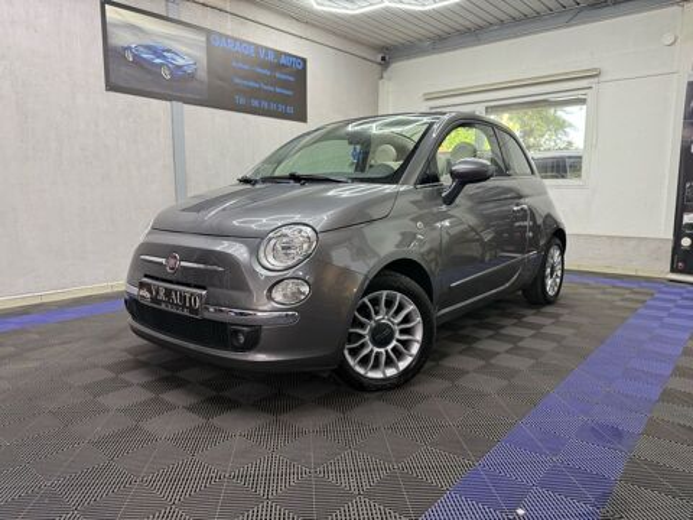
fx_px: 480
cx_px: 346
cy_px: 260
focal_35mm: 24
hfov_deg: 71.6
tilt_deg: -7.6
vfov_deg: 56.8
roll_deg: -0.3
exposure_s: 1/100
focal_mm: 6.76
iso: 160
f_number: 1.78
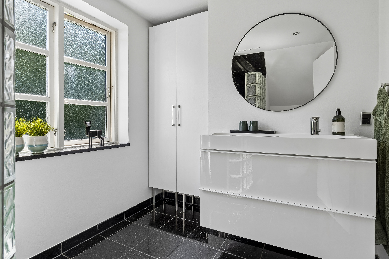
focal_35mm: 18
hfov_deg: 88.4
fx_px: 200
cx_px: 194
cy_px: 130
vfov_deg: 65.9
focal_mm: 18.5
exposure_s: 1/40
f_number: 8
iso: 200
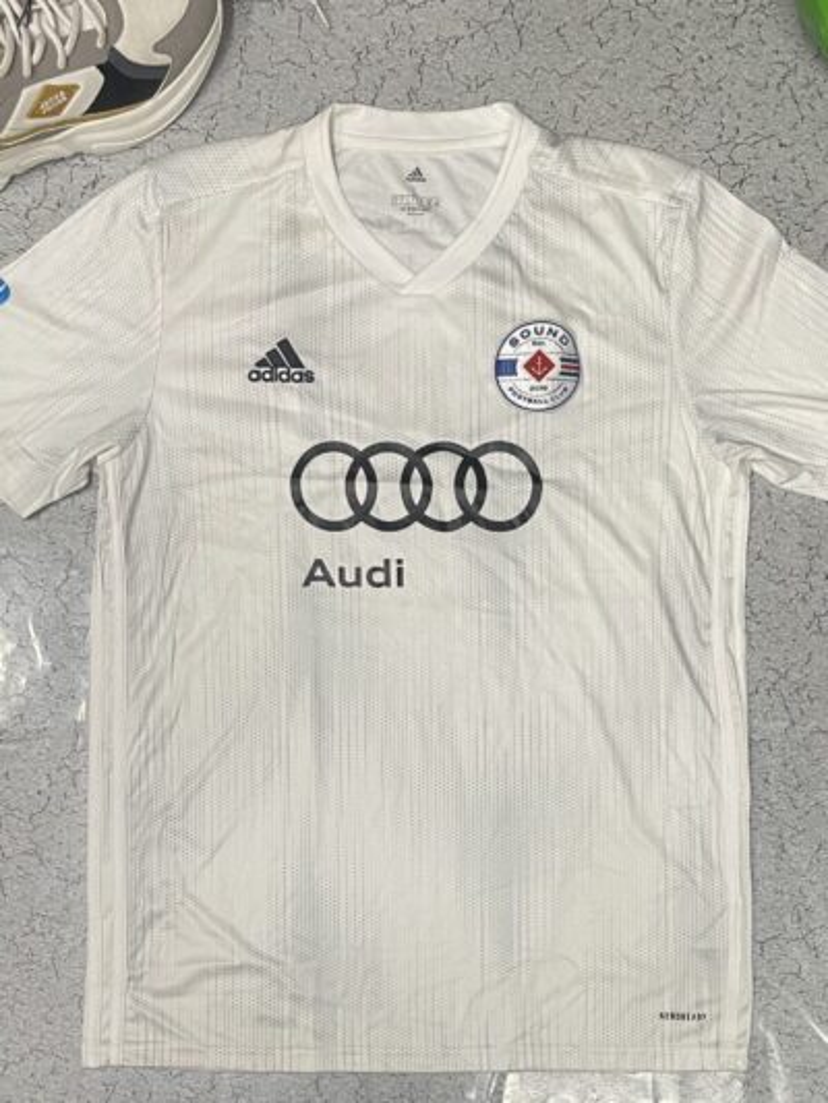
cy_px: 552
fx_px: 829
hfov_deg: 53.1
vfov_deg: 67.3
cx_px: 414
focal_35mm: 26
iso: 125
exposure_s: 1/50
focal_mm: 4.2
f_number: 1.6
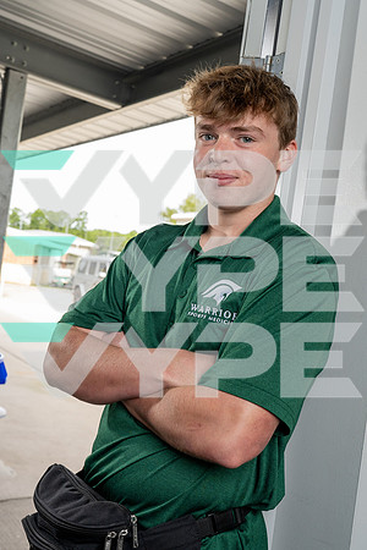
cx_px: 184
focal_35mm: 40
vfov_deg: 48.5
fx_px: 612
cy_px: 275
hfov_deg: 33.4
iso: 800
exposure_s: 1/250
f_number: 7.1
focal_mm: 40
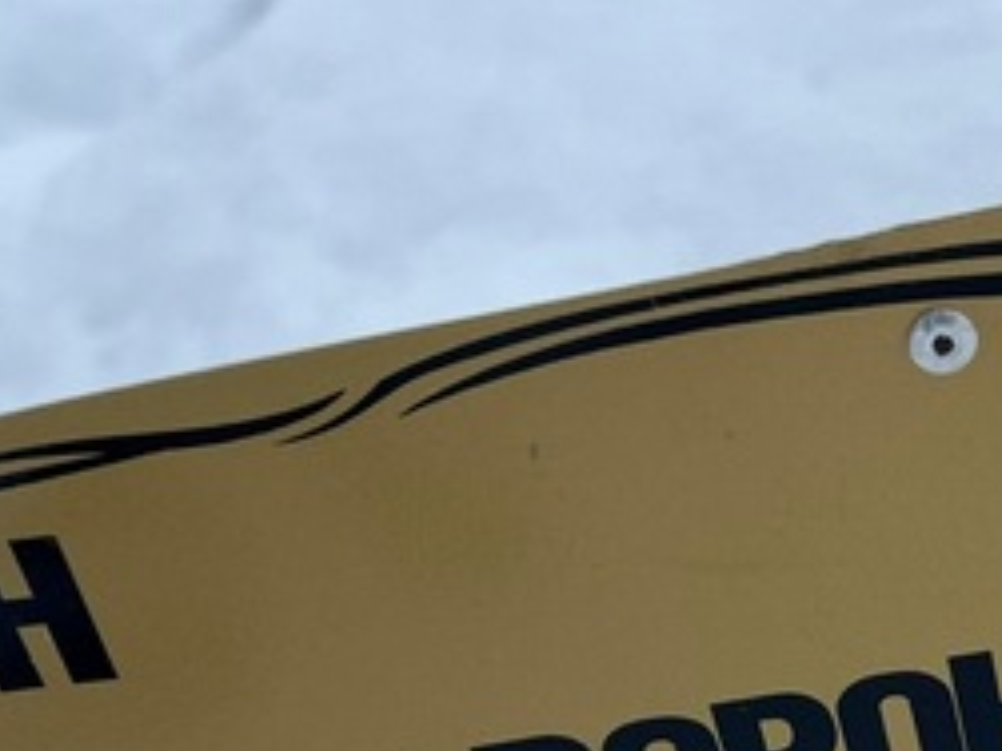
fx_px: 2401
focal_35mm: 83
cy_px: 803
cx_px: 974
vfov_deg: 17.2
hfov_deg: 22.7
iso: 50
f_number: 1.5
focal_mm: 5.7
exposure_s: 1/643
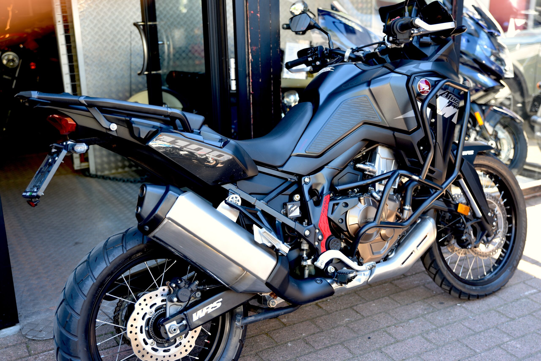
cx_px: 270
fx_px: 601
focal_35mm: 40
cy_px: 180
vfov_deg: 33.4
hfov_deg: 48.4
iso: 100
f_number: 2.8
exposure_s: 1/50
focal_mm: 40
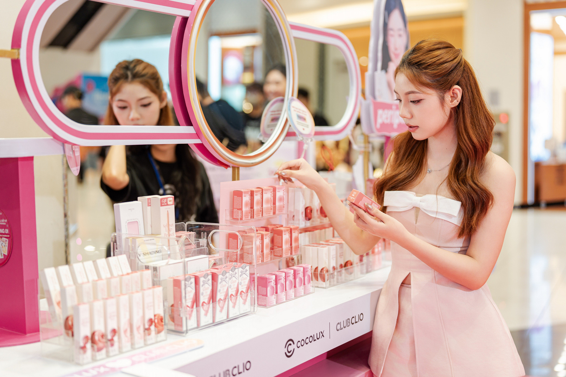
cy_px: 188
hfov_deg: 39.6
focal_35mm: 50
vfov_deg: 27.0
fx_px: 786
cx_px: 283
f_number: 1.8
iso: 250
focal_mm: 50
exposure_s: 1/125
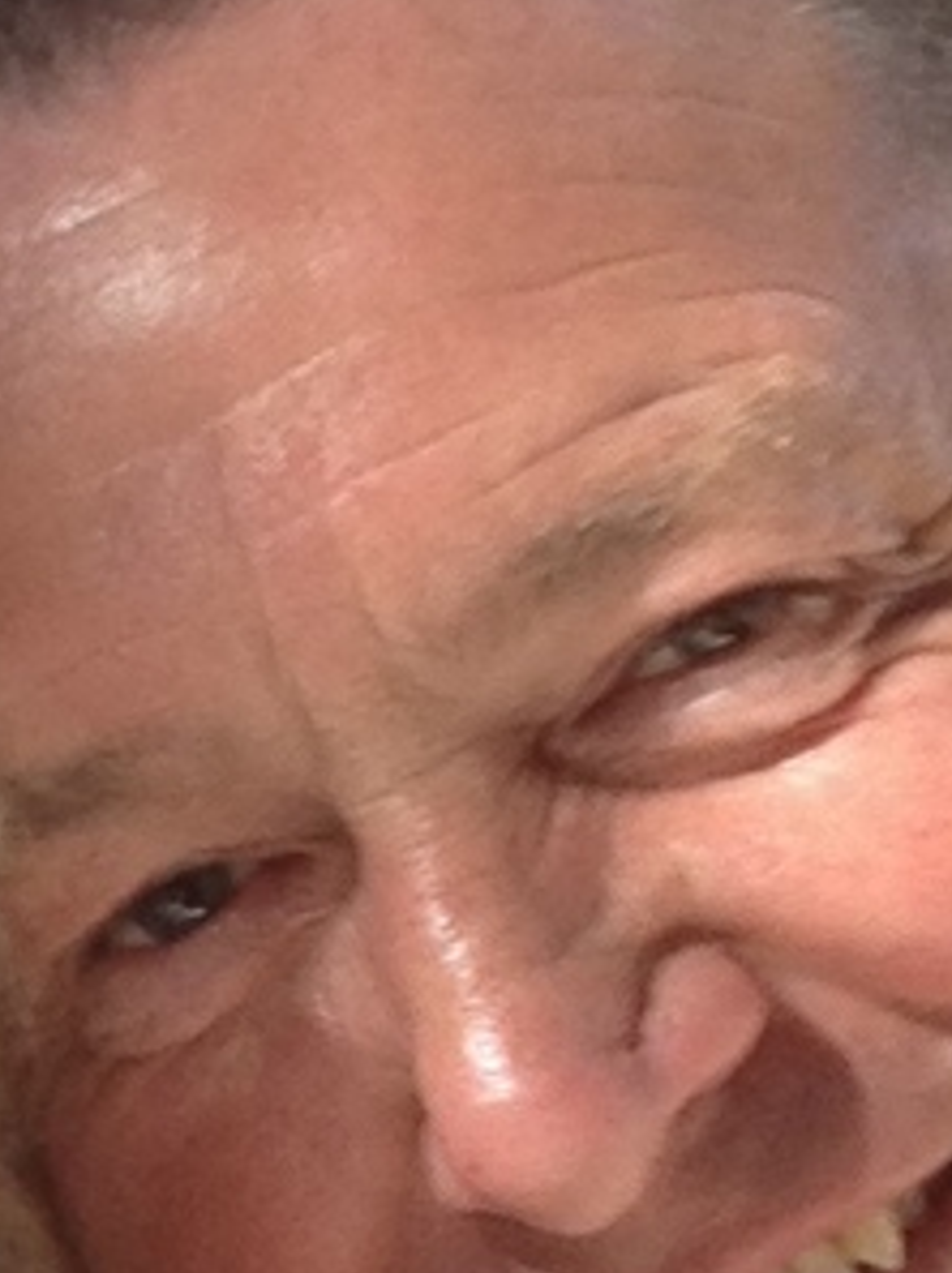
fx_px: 2168
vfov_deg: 32.7
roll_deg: +1.0
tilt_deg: -26.6
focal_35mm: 59
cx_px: 628
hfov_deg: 24.7
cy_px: 682
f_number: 2.4
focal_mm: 4.28
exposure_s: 1/120
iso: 50
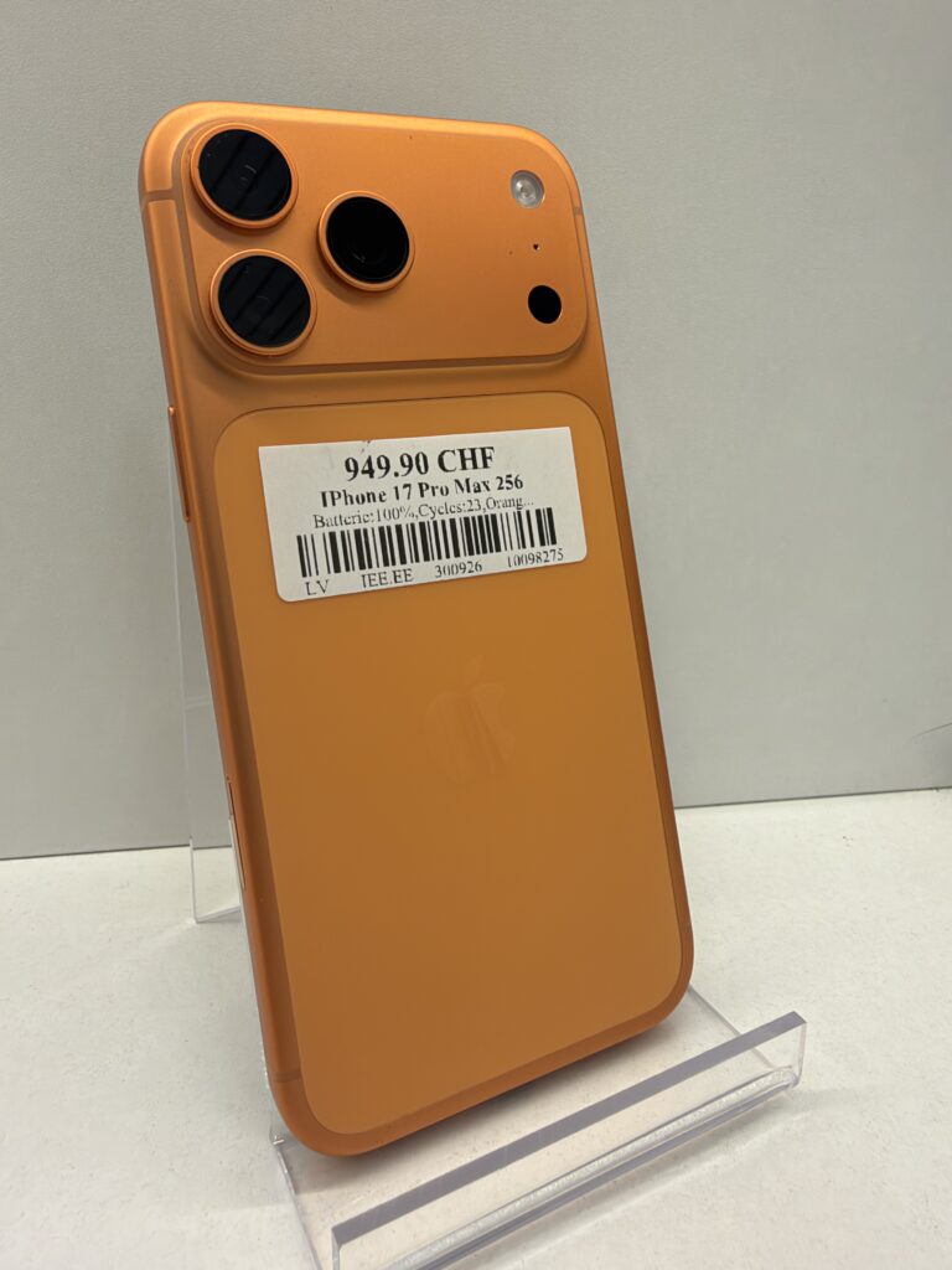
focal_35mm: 25
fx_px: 917
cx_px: 476
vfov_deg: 69.4
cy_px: 635
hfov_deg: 54.9
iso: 100
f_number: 2.2
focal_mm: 2.22
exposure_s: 1/100
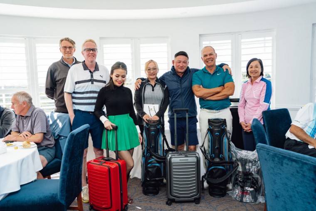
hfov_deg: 60.3
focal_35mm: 31
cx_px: 158
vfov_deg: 42.3
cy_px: 106
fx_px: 272
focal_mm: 31
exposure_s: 1/160
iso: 125
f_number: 3.5
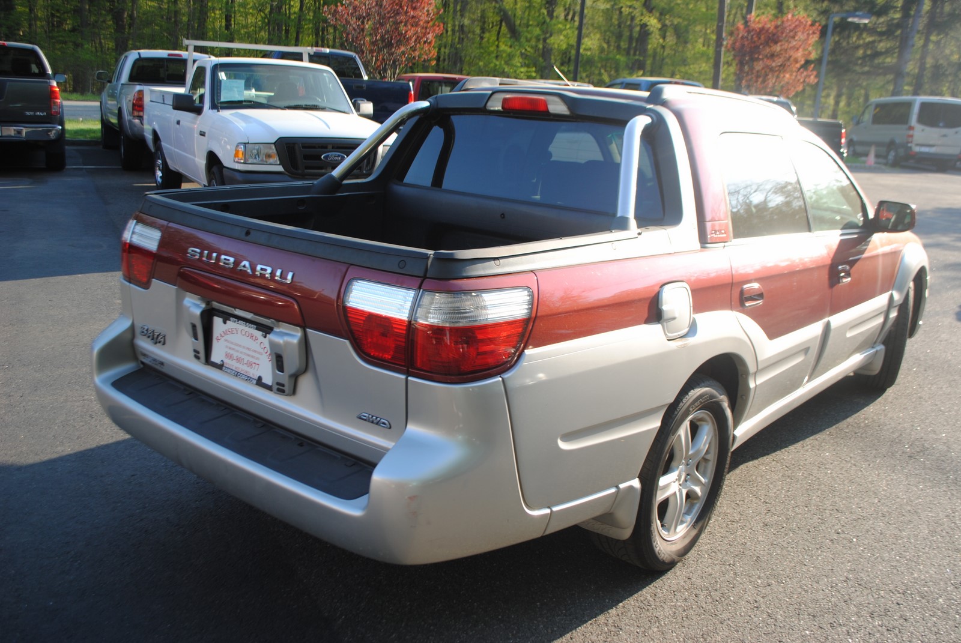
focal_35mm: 33
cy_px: 322
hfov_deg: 57.2
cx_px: 480
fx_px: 882
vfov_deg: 40.1
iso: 100
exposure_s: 1/125
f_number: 5.6
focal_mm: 22
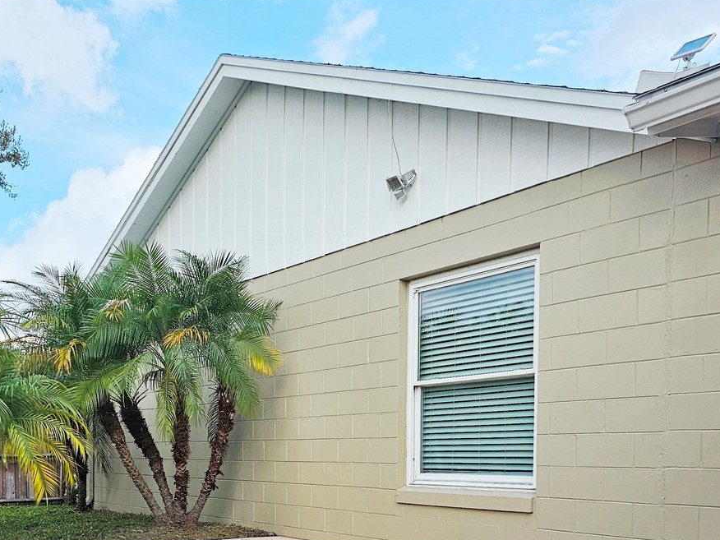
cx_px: 284
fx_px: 874
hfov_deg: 44.5
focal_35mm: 42
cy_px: 487
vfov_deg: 32.6
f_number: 1.7
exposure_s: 1/392
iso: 20
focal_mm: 6.3
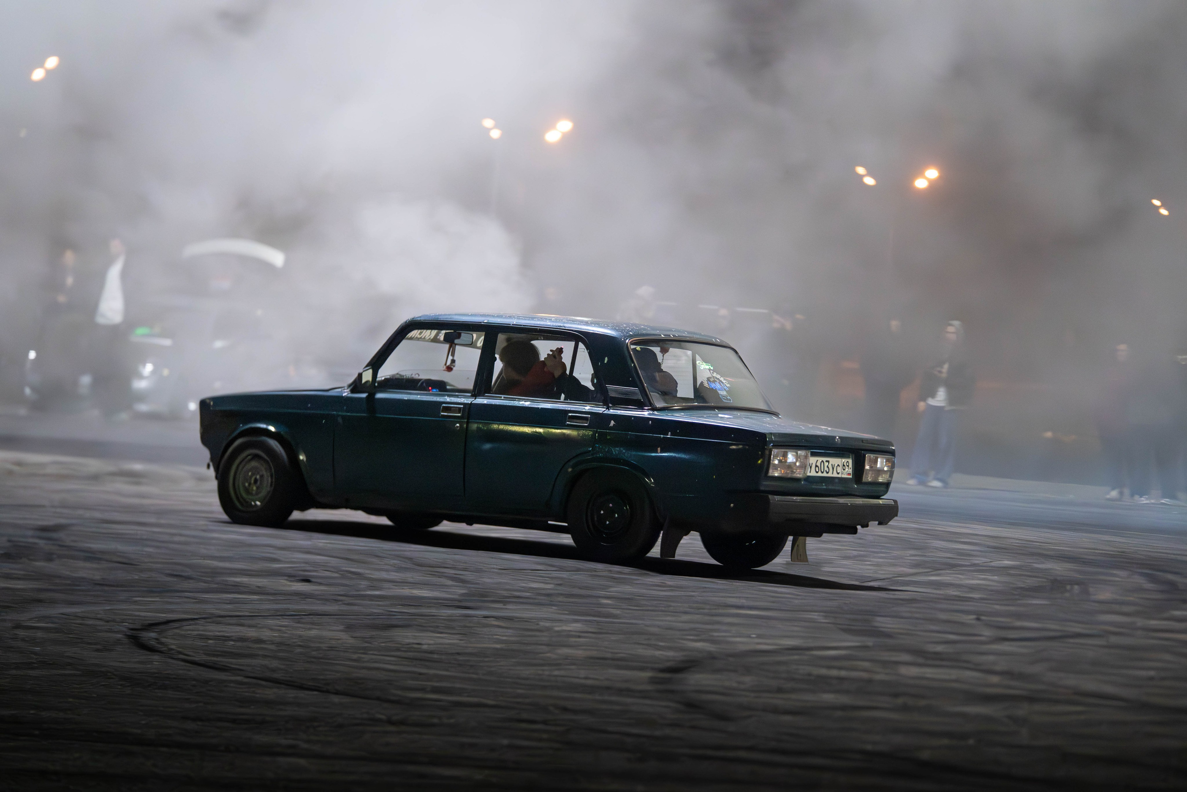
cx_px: 594
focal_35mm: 140
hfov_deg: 14.7
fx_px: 4616
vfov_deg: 9.8
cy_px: 396
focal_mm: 140
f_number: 2.8
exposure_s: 1/100
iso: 32000
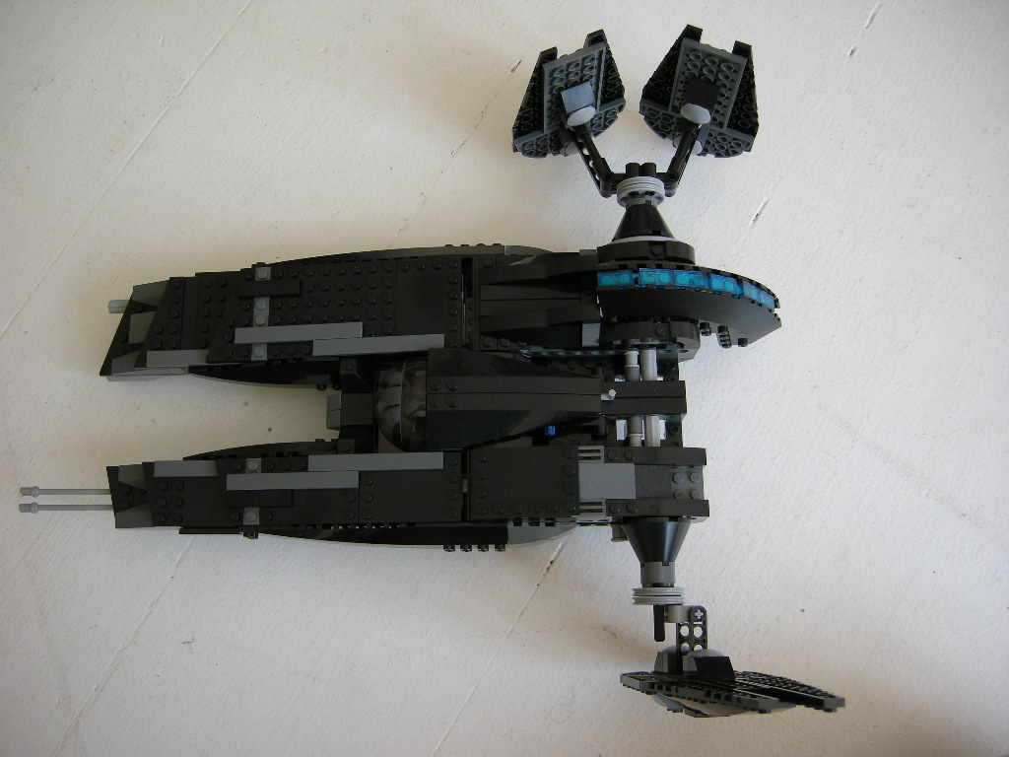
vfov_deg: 39.7
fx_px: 1049
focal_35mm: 36
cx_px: 504
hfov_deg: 51.4
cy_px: 378
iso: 74
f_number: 2.7
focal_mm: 7.5
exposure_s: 1/58
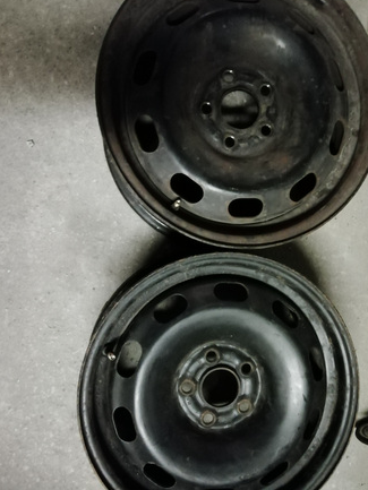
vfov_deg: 59.9
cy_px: 266
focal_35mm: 30
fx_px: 425
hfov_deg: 46.8
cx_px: 190
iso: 1000
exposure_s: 1/14.3
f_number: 2.2
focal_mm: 3.46
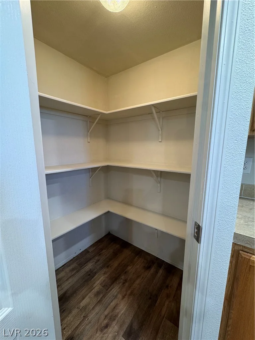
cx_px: 128
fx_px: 138
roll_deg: +0.0
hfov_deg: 85.7
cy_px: 170
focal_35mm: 14
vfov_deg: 102.1
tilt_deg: -9.4
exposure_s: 1/60
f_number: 2.2
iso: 200
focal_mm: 2.22
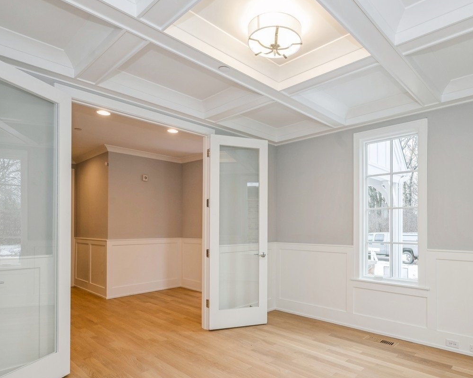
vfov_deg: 64.9
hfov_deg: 76.9
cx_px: 280
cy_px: 227
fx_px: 294
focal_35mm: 21
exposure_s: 1/6
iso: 200
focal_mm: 14
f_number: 8
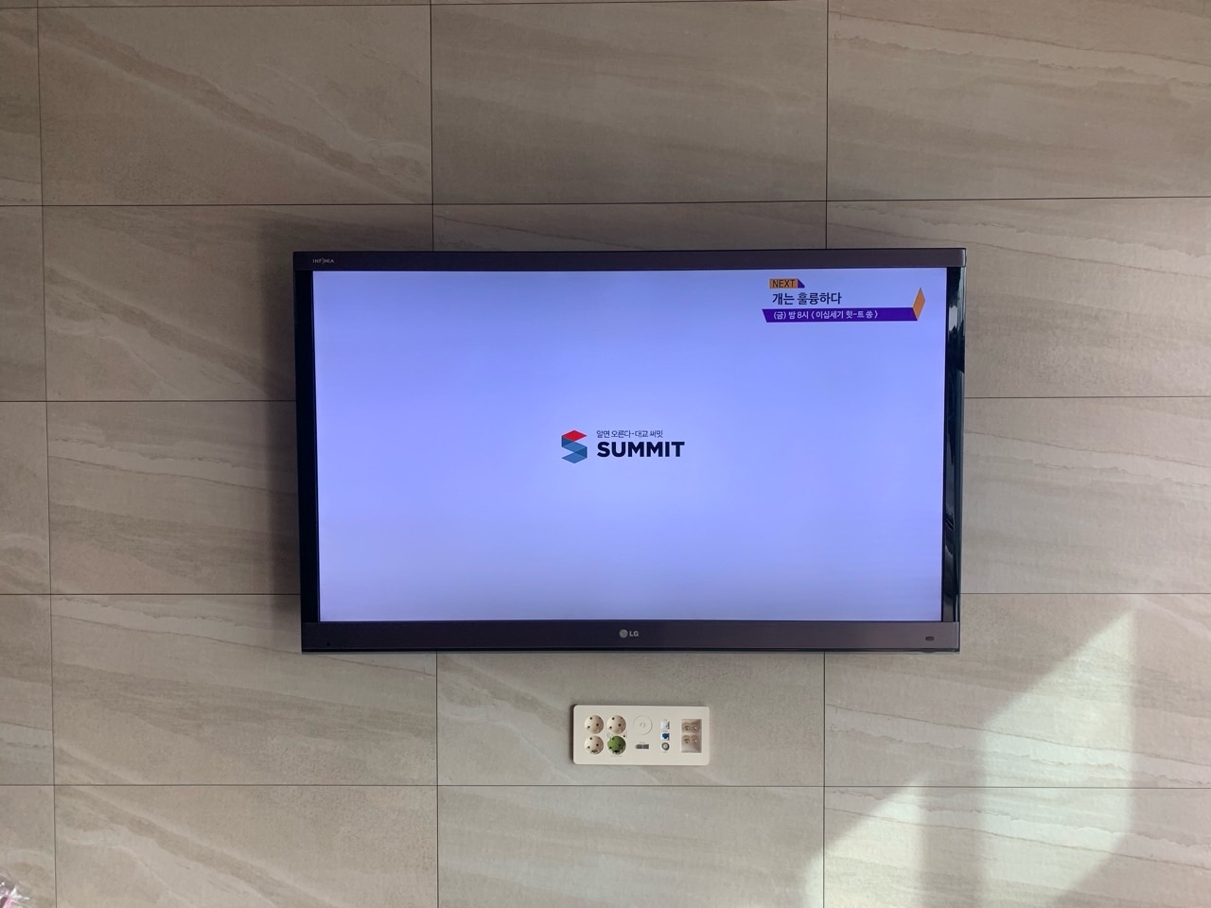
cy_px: 454
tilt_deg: -2.7
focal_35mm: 26
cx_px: 606
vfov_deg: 53.1
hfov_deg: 67.3
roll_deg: -0.1
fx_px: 910
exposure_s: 1/121
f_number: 1.8
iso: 50
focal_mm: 4.25
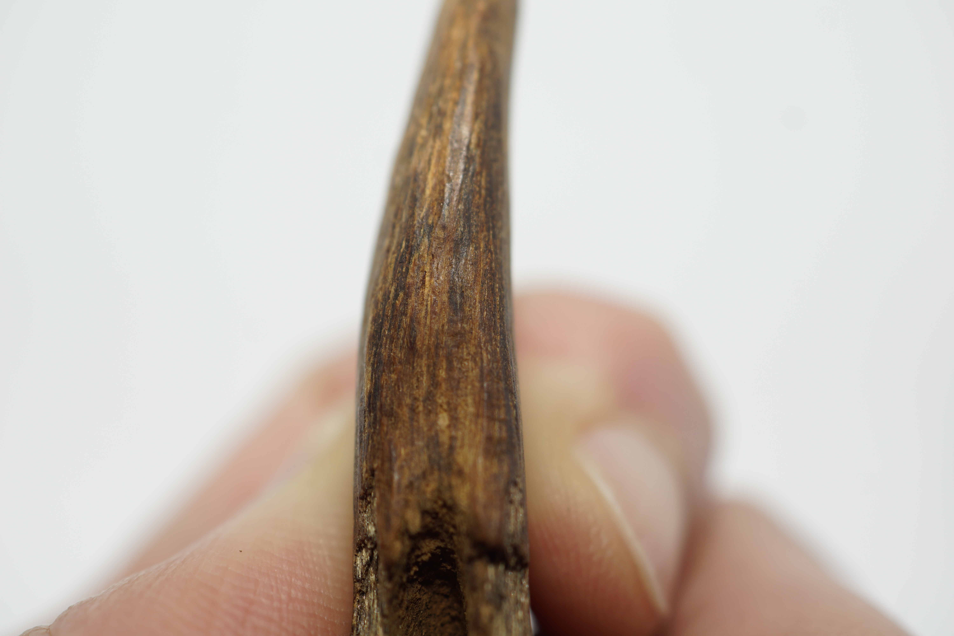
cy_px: 318
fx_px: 1192
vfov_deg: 29.9
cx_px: 477
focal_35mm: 45
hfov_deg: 43.6
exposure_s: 1/160
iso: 100
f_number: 4
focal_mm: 30
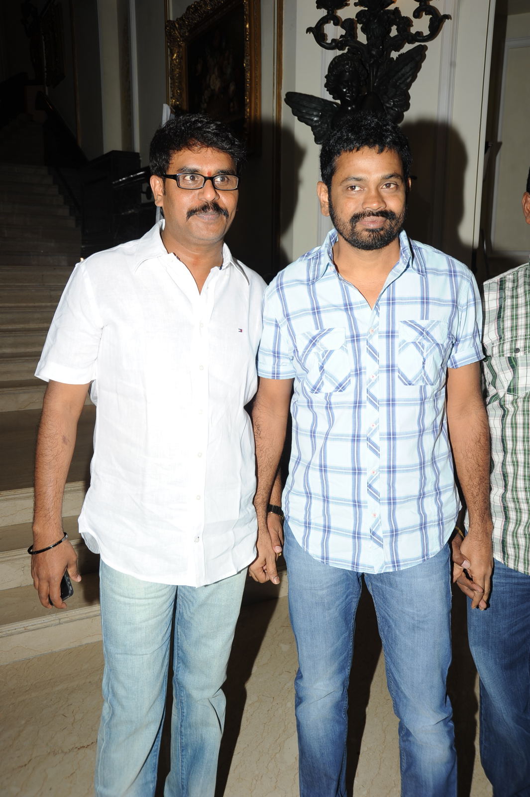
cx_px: 265
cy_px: 398
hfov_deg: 38.8
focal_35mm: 34
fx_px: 752
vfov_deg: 55.8
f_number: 8
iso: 200
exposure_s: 1/125
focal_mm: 34
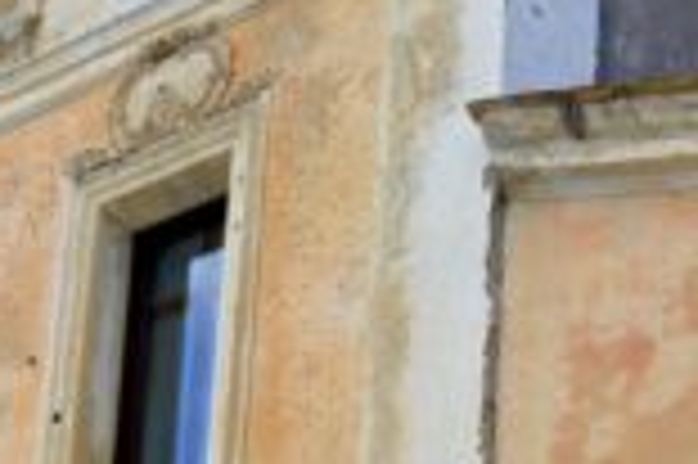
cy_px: 680
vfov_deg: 9.9
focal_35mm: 134
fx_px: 2595
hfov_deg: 15.2
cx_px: 590
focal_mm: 18
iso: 125
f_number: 9
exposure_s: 1/125
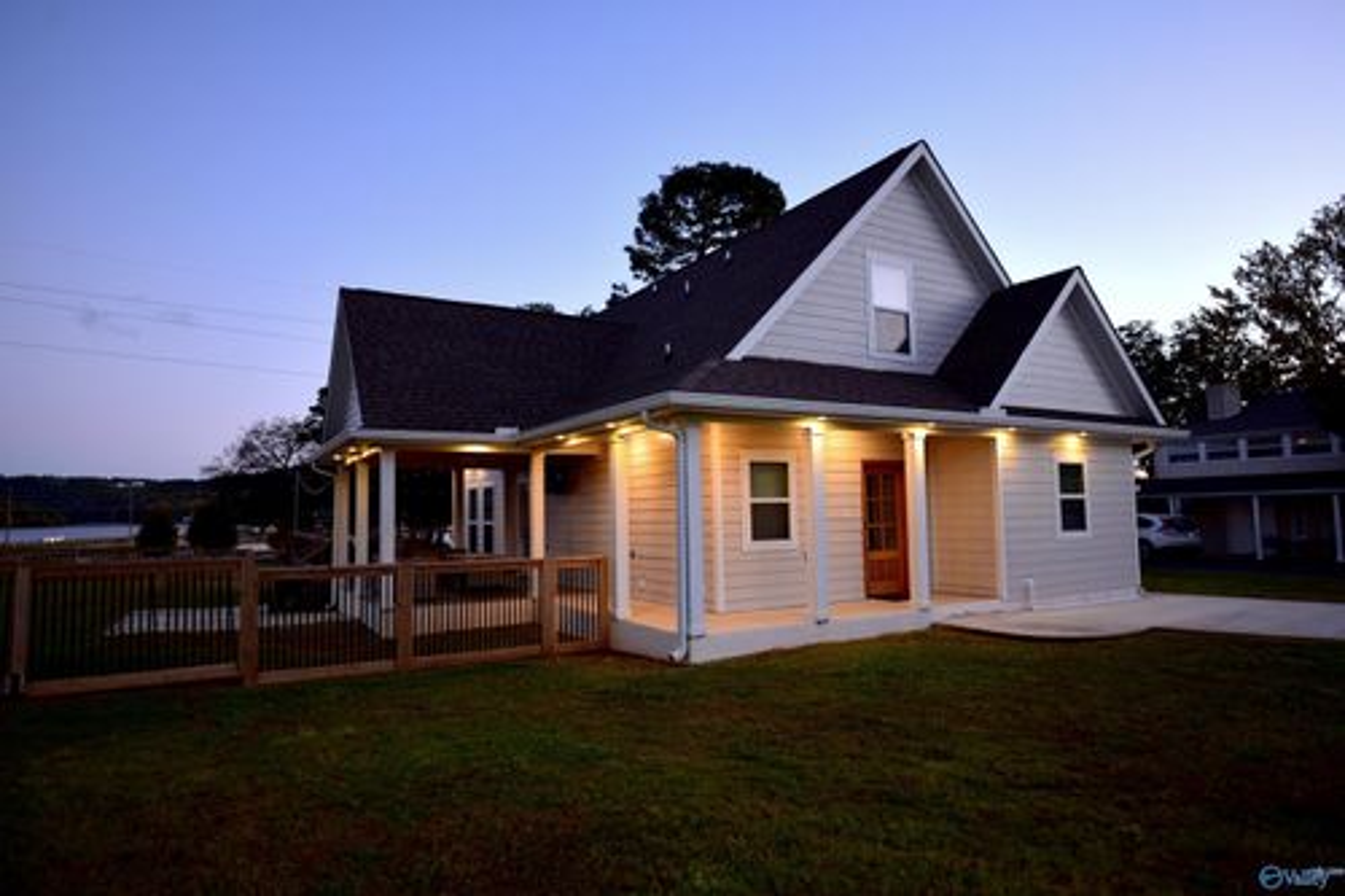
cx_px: 672
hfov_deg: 84.0
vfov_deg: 61.9
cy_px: 448
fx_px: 747
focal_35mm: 20
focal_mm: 20
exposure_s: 1/50
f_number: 1.8
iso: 160
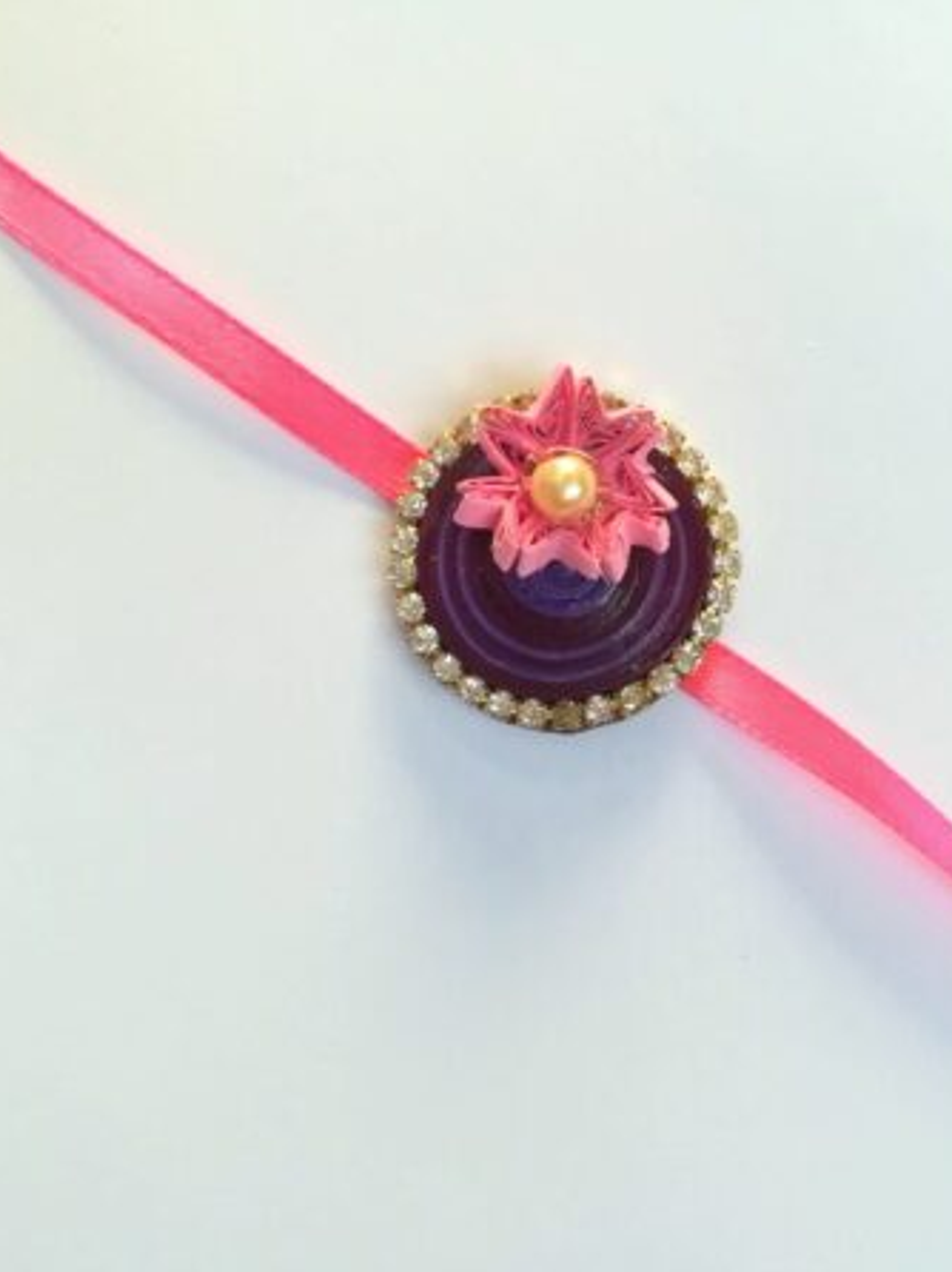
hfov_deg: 40.3
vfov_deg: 52.7
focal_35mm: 35
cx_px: 613
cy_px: 639
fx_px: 1285
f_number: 2.2
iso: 125
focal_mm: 3.83
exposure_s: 1/33.3
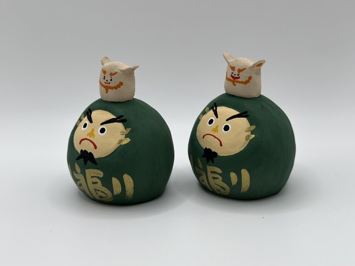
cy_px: 133
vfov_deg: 30.3
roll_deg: +1.2
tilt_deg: -13.7
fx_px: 492
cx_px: 178
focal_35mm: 48
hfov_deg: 39.7
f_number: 1.78
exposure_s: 1/375
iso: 80
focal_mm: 6.86
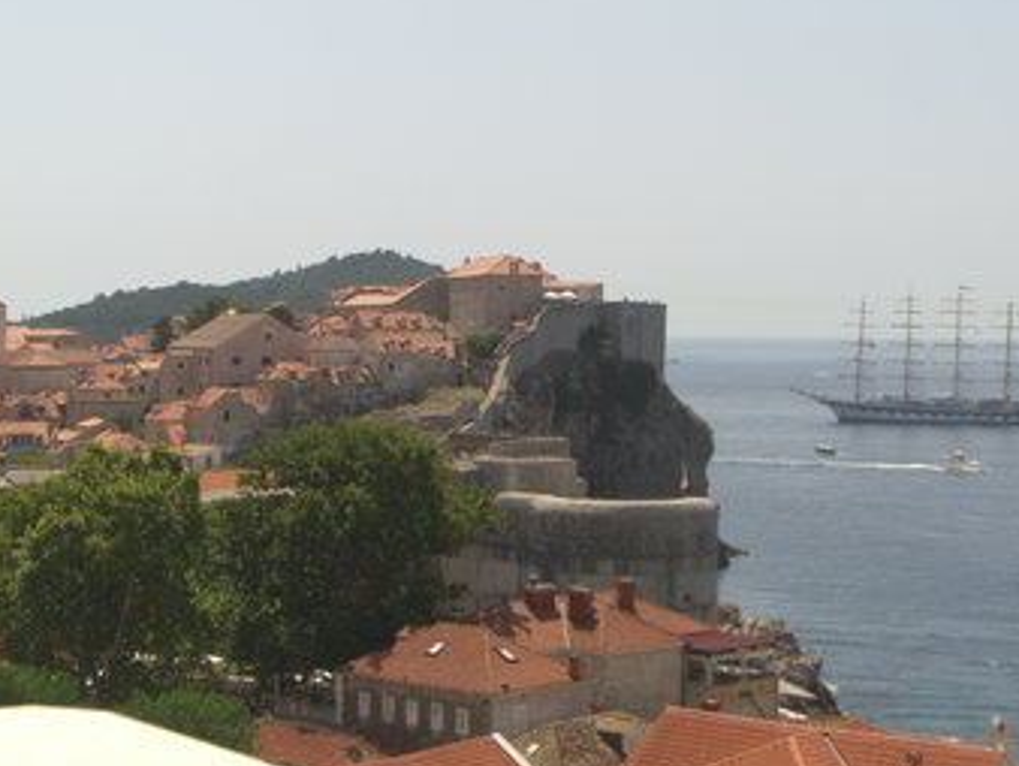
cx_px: 525
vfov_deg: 18.9
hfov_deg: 25.0
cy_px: 335
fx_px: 2298
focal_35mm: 78
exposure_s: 1/500
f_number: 5.8
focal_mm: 10.7
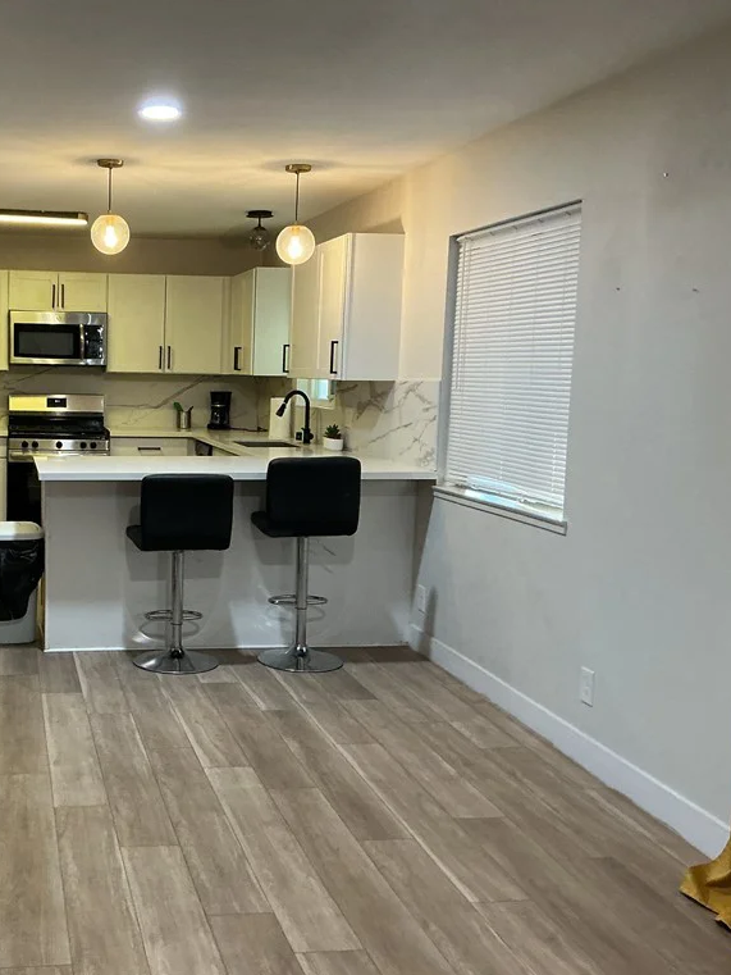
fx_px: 1098
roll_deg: -0.8
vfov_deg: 47.9
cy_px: 487
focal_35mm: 39
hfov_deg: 35.5
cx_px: 132
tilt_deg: -5.9
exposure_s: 1/60
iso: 200
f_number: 1.8
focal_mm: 3
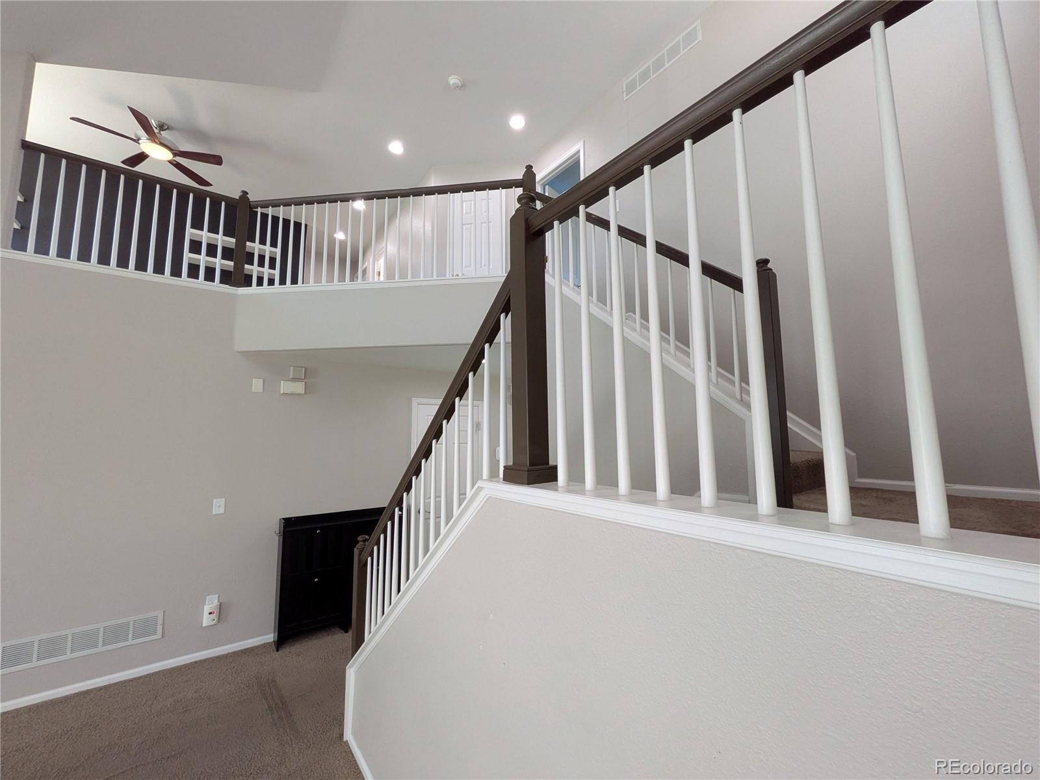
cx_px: 520
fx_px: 421
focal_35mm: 14
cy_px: 390
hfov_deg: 102.1
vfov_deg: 85.7
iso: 256
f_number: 2.2
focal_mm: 1.83
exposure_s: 1/120
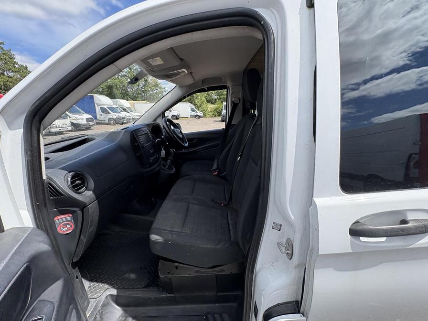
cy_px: 160
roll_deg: -7.4
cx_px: 214
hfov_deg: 102.1
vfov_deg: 85.7
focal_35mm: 14
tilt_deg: -11.2
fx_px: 173
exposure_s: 1/868
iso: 64
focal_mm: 2.22
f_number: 2.2
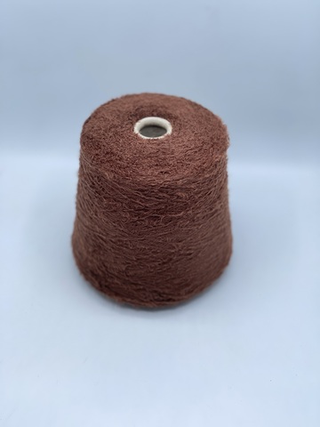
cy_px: 214
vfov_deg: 30.3
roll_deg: -0.4
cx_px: 160
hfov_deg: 22.9
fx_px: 789
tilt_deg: -43.1
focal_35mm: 64
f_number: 2.2
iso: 20
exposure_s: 1/121
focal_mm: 7.5
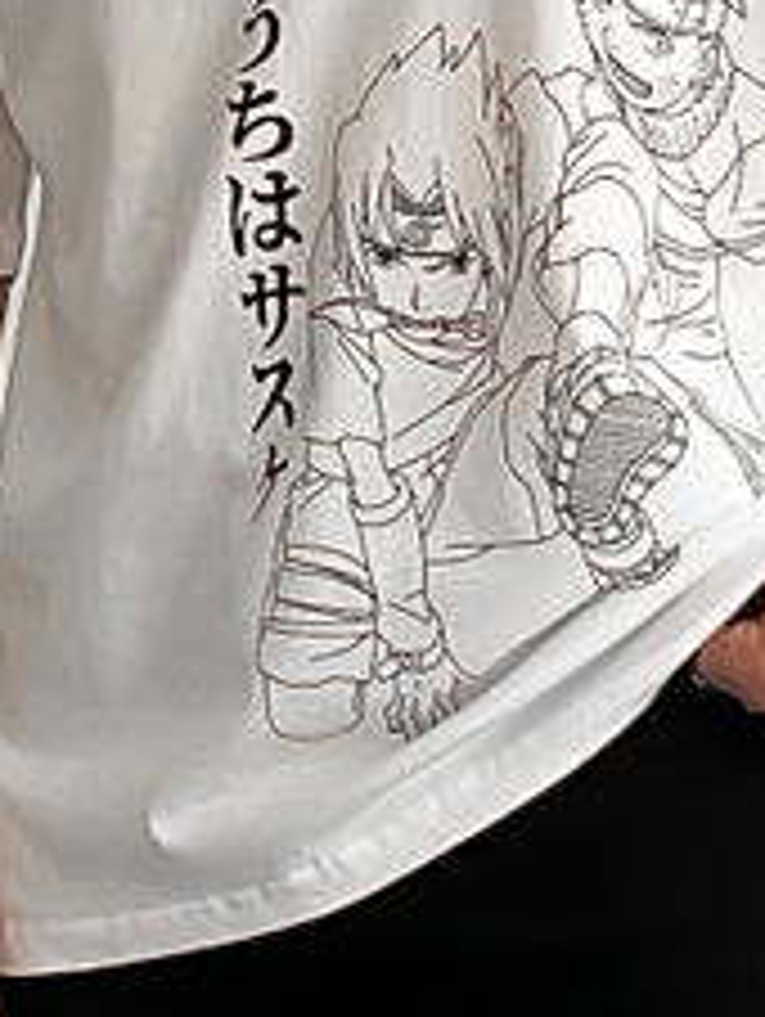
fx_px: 6029
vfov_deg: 9.6
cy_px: 126
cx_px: -45
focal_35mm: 205
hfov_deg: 7.2
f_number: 1.8
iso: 50
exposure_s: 1/120
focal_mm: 3
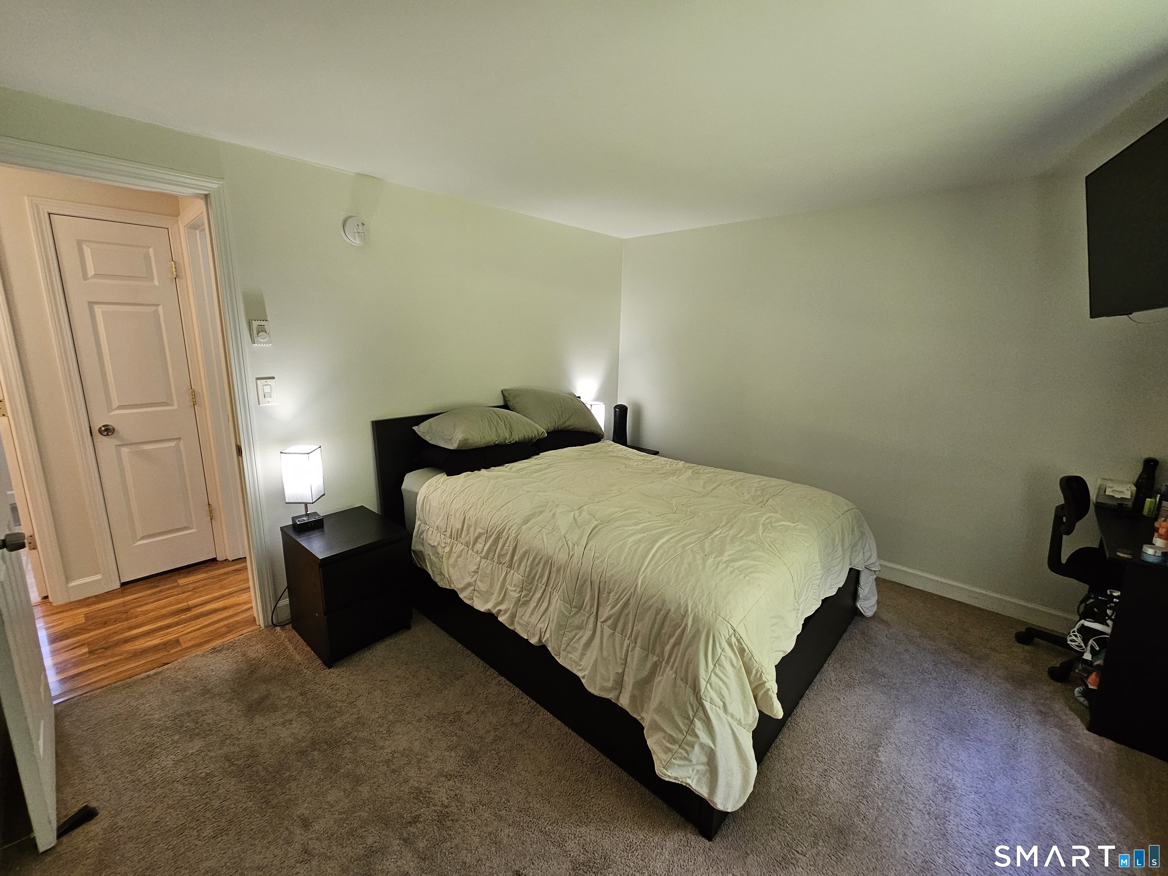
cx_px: 584
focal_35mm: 13
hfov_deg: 106.2
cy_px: 438
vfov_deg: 89.9
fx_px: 439
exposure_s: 1/60
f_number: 2.2
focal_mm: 2.2
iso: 250
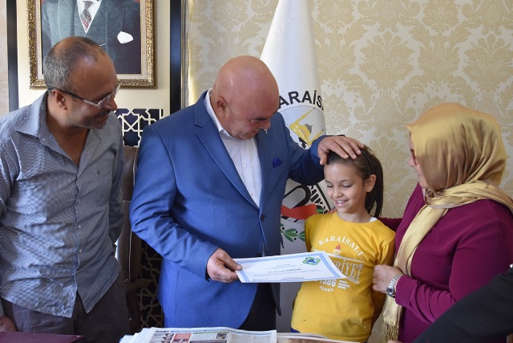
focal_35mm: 36
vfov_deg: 36.9
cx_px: 256
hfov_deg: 53.1
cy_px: 172
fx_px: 513
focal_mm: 24
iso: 1400
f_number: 4
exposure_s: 1/60
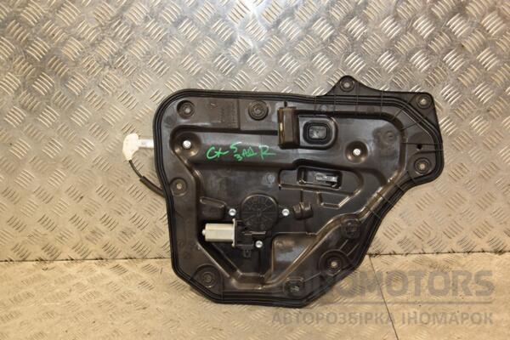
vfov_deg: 29.9
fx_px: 637
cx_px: 255
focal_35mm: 45
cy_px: 170
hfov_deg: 43.6
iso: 800
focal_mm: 30
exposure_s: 1/125
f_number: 5
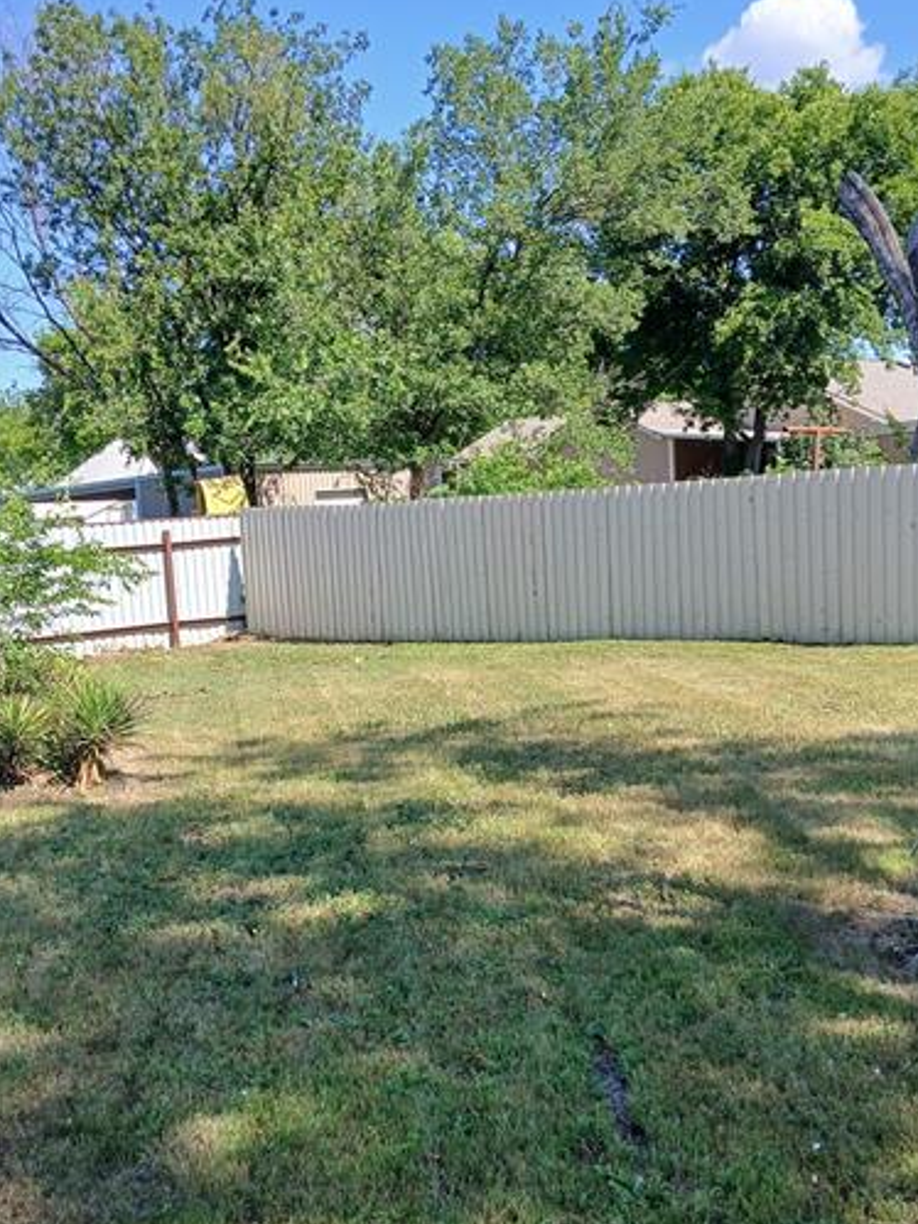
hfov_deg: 35.9
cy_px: 721
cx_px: 447
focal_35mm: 40
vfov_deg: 46.6
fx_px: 1415
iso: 20
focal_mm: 3.98
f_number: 1.8
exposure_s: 1/230
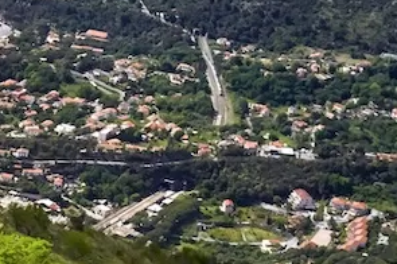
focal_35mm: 114
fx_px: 1256
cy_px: 91
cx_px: -141
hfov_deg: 16.8
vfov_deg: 12.0
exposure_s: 1/1000
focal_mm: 10.3
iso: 100
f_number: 9
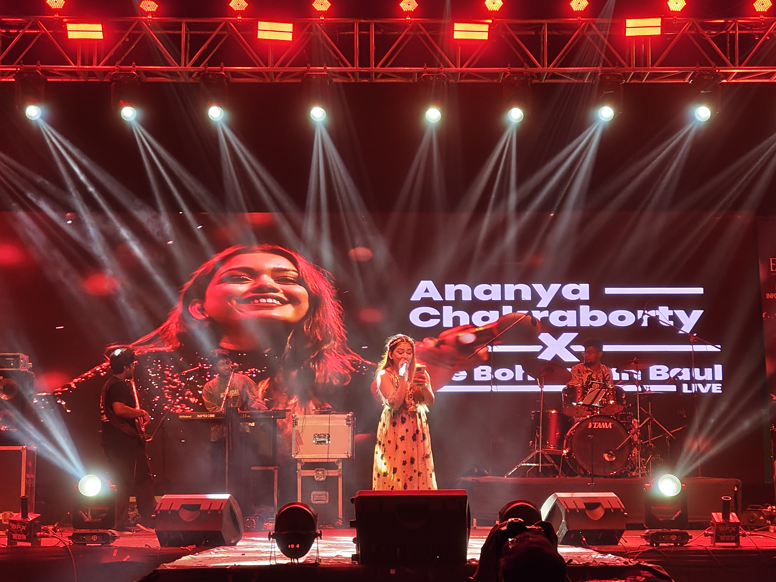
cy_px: 291
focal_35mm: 74
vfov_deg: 19.9
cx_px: 388
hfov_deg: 26.3
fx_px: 1659
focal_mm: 7.1
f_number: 2
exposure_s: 1/100
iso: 953
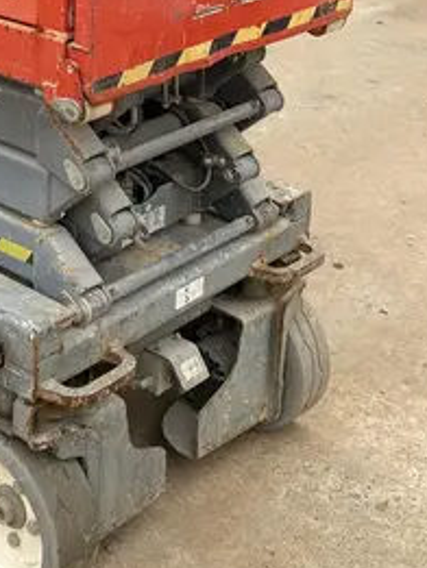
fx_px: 1200
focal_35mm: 73
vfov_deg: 24.9
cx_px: 11
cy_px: -49
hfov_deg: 19.6
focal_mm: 4.25
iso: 32
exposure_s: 1/508
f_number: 1.8
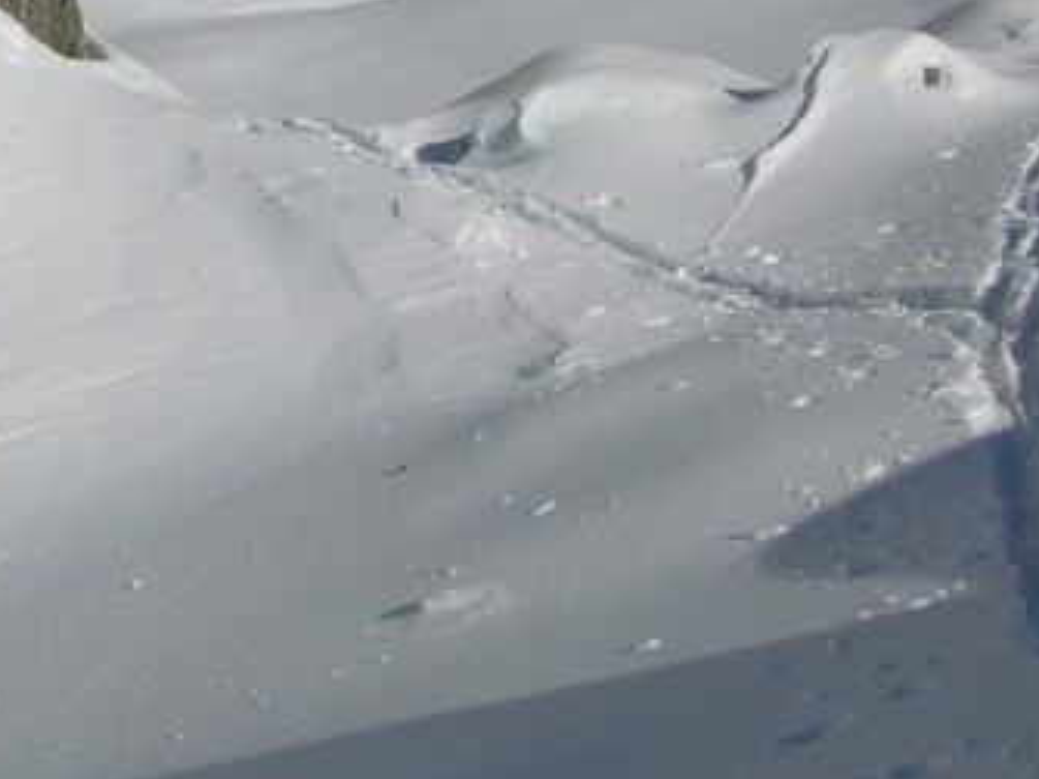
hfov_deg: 17.9
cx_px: -40
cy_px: -56
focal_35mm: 107
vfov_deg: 13.6
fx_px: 3210
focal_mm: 8.9
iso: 50
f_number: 8
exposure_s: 1/450
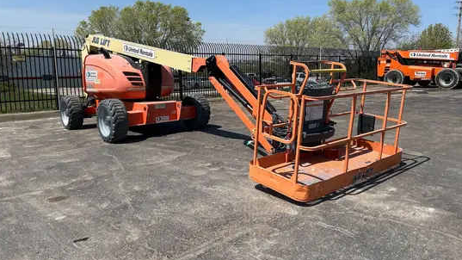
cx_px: 231
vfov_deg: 40.1
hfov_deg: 66.1
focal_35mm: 29
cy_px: 112
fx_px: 355
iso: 50
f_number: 1.5
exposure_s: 1/4630
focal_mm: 5.7
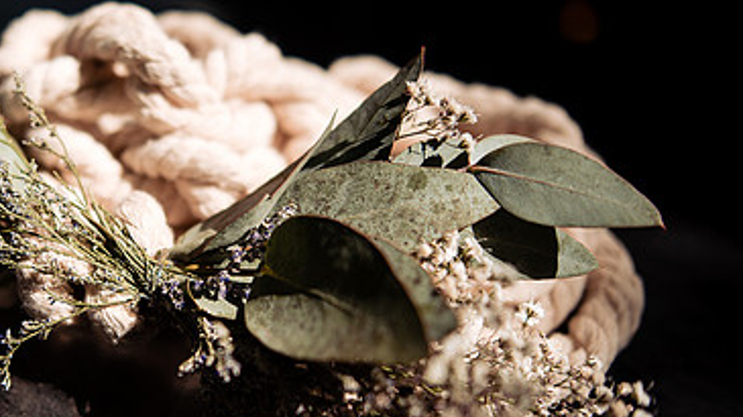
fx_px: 788
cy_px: 231
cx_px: 163
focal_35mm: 40
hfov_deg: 48.0
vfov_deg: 29.6
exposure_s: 1/4000
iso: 125
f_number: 2
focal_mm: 24
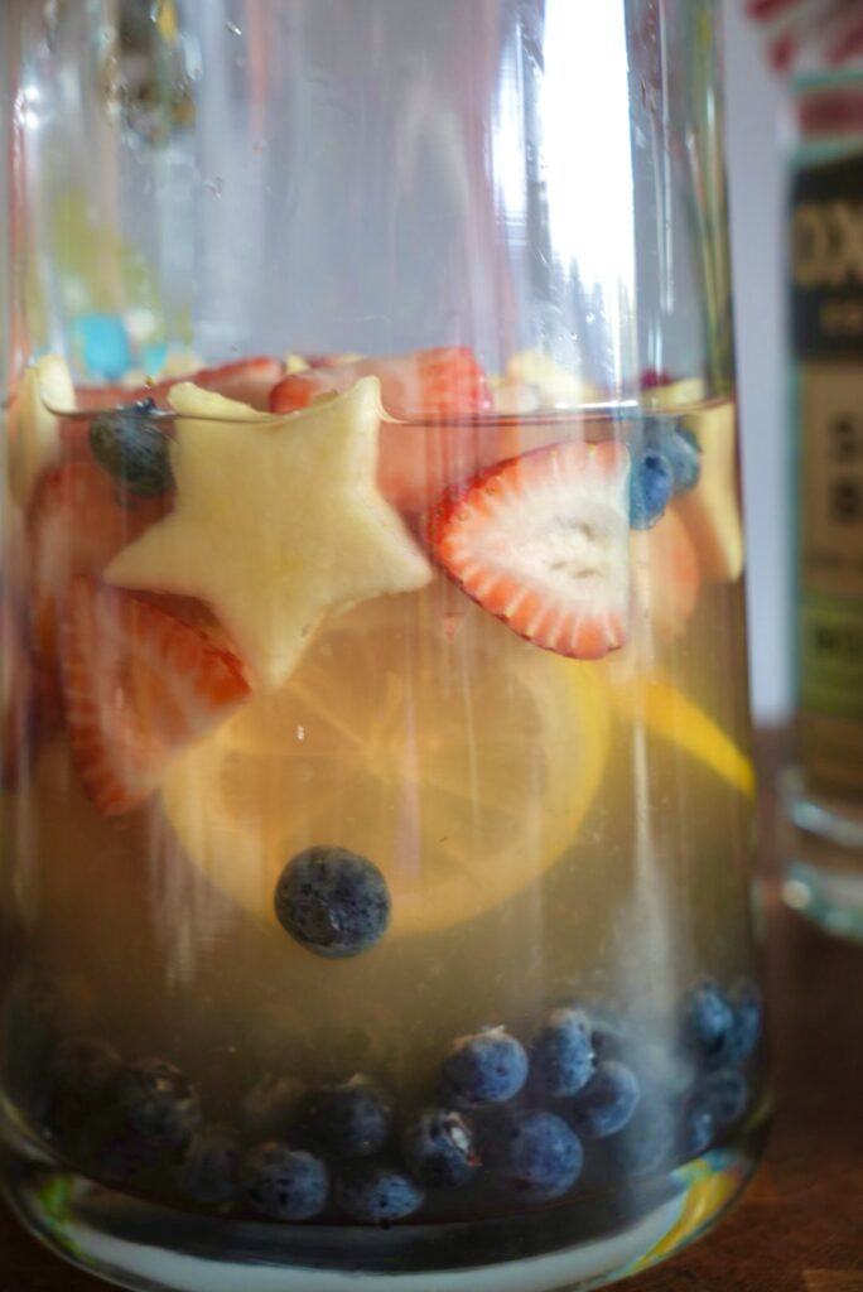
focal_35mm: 49
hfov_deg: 27.4
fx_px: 1772
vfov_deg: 40.1
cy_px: 646
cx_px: 432
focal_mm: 32.9
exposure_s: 1/40
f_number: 3.5
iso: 400
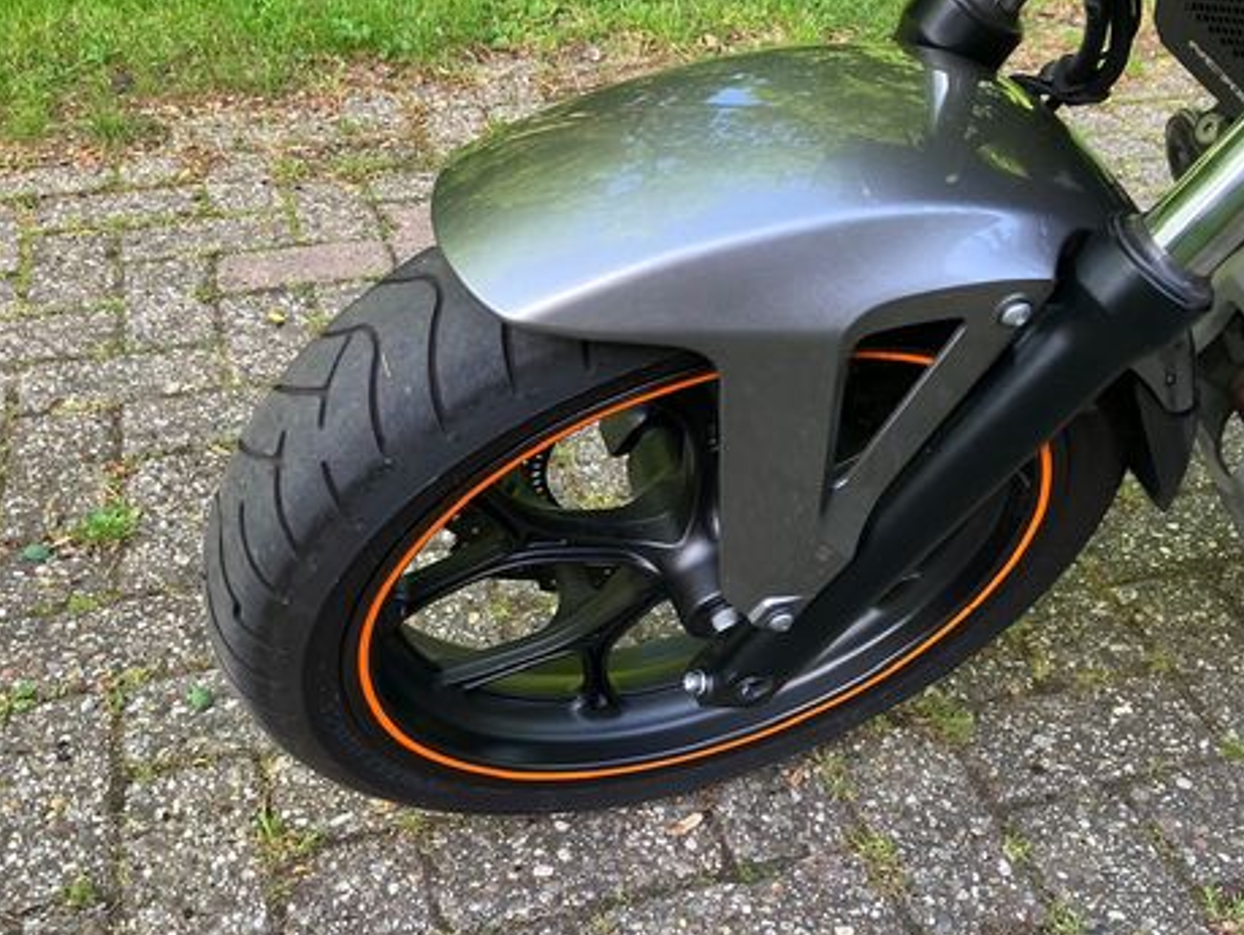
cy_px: 496
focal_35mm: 39
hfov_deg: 47.8
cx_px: 686
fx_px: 1403
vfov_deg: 36.9
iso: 80
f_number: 1.8
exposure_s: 1/121
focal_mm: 3.99
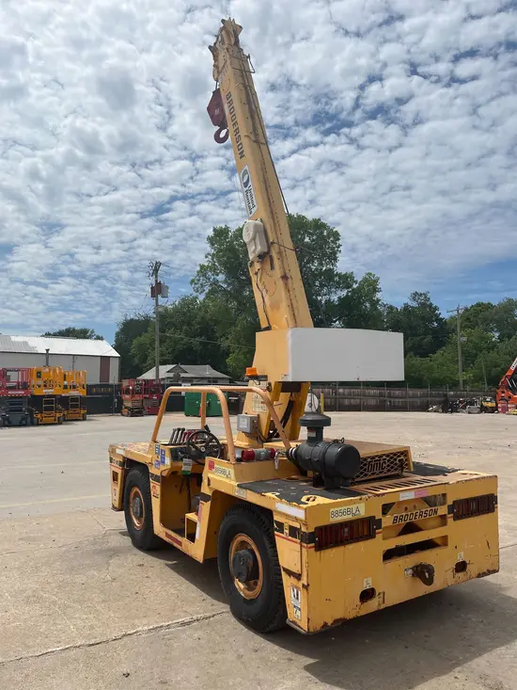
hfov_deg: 53.1
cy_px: 345
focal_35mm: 26
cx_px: 258
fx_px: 518
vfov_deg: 67.3
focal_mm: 5.1
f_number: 1.6
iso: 50
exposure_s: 1/8403
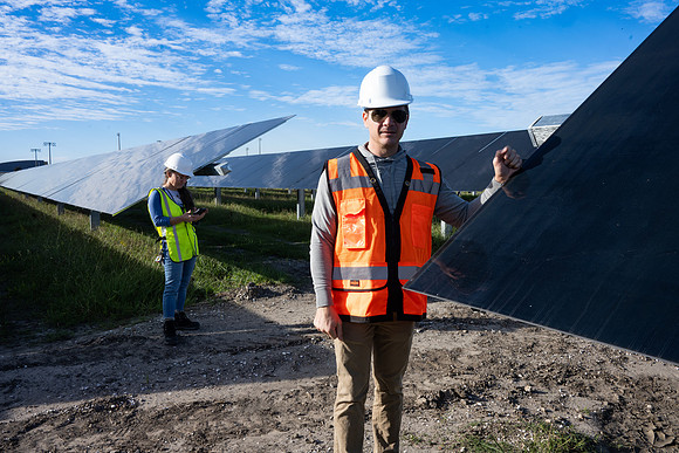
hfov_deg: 65.5
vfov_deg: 46.4
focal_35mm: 28
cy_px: 226
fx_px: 528
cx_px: 340
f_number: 16
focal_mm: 28
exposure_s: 1/125
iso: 200
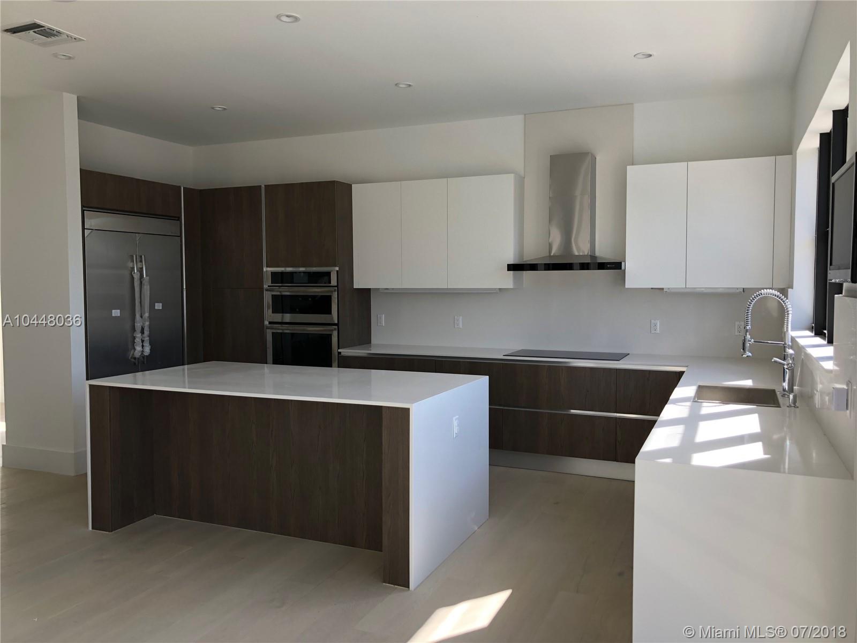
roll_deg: +0.0
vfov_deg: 49.7
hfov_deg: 63.4
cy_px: 322
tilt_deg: -3.7
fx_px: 693
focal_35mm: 28
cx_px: 428
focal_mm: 4
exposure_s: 1/120
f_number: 1.8
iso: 25
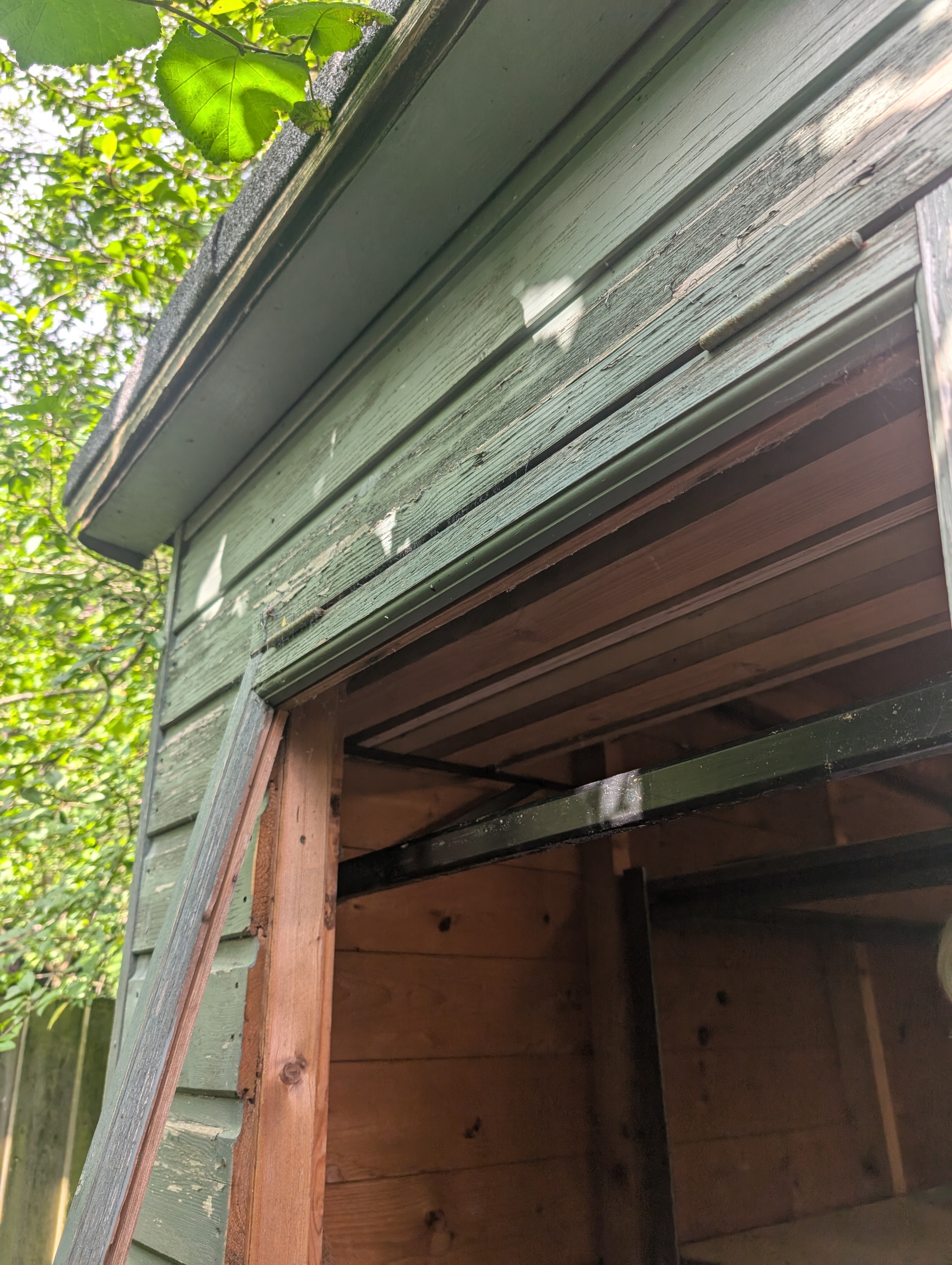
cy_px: 632
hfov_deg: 56.9
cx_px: 476
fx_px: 878
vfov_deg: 71.5
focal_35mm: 24
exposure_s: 1/211
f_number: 1.68
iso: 22
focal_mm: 6.9
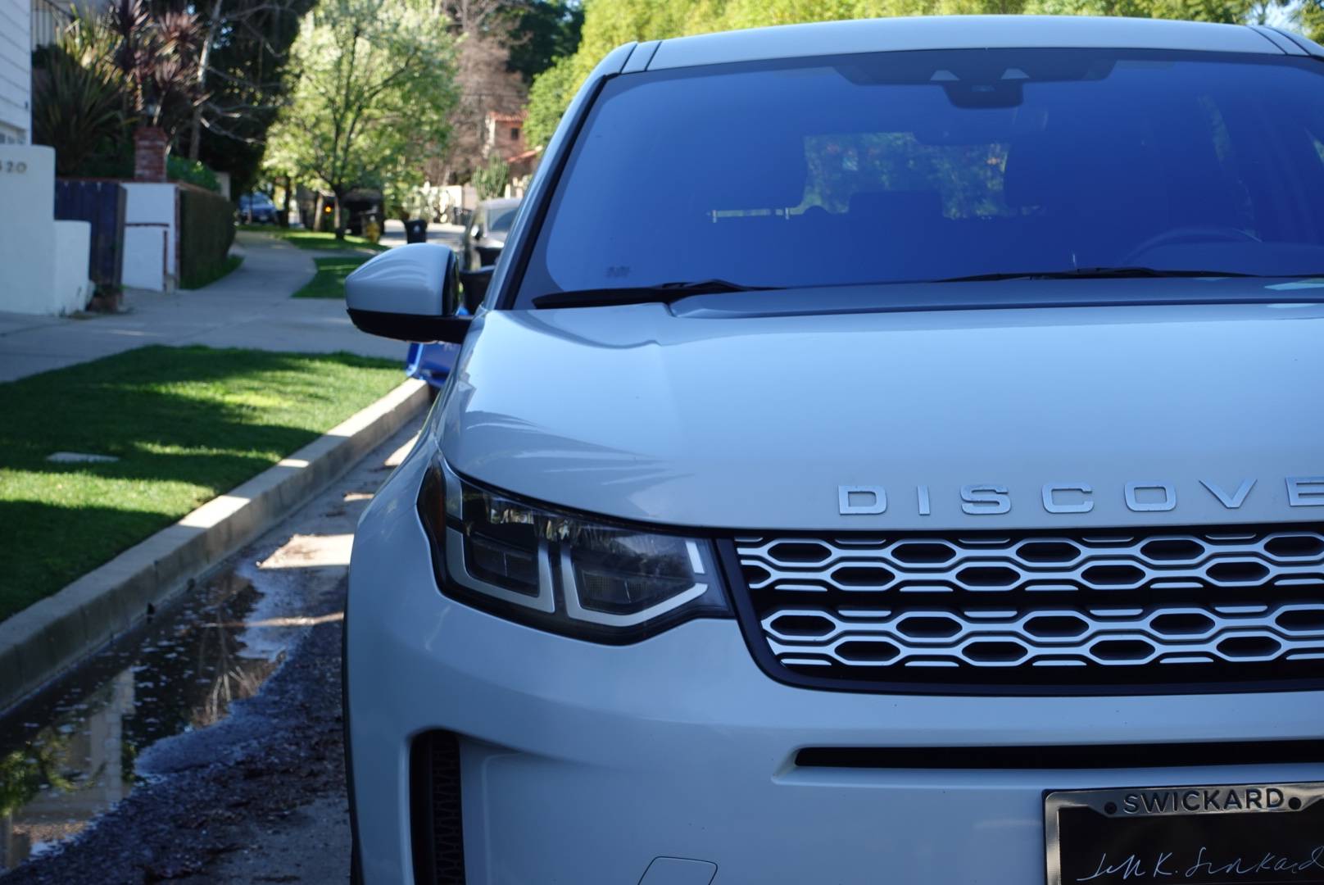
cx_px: 662
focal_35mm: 66
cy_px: 442
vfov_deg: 20.6
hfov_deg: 30.5
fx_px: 2429
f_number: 5.6
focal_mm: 24.36
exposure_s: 1/125
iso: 125
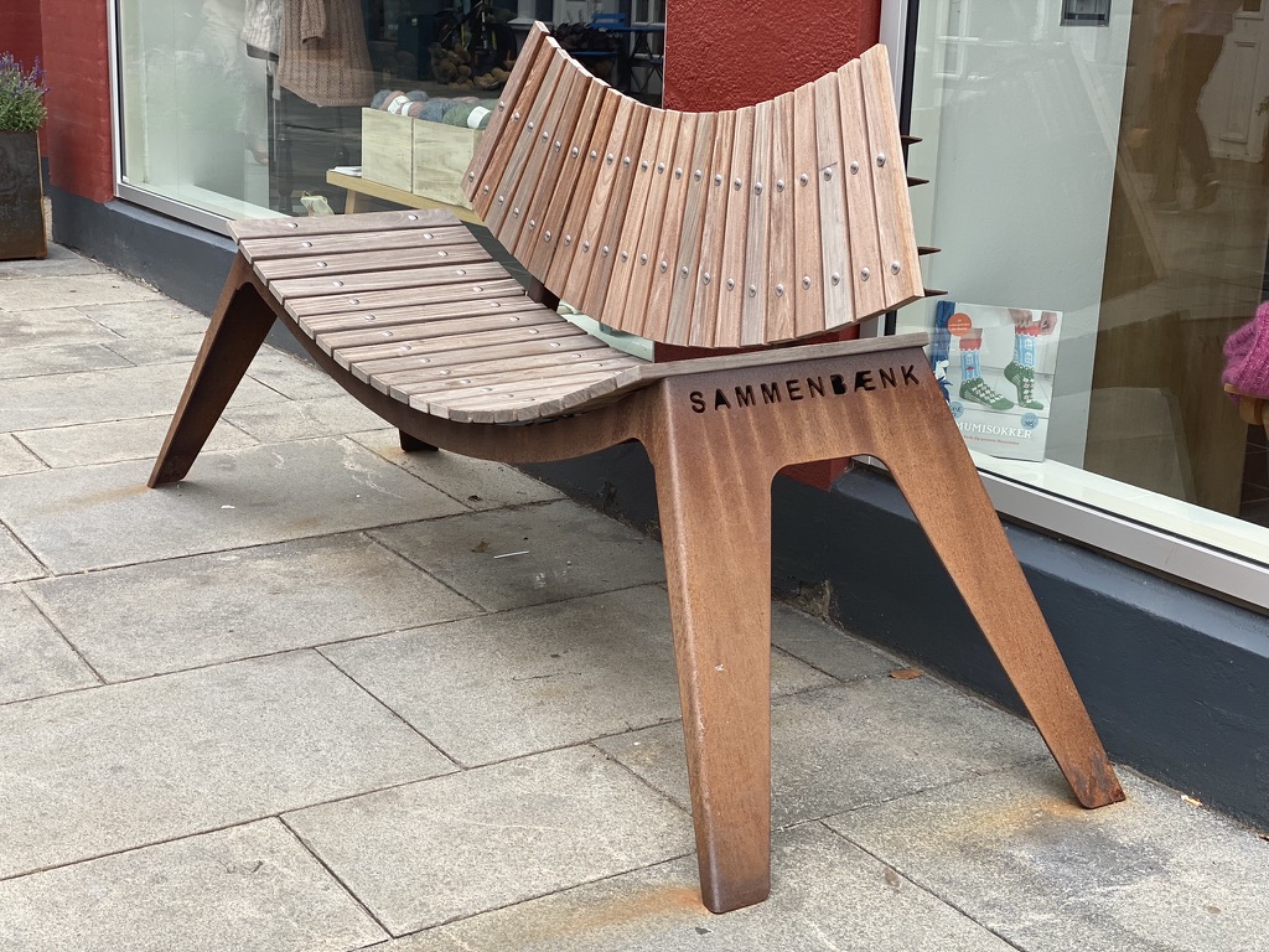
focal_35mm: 52
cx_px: 634
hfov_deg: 36.8
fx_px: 1906
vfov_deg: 28.0
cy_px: 476
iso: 20
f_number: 2
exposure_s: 1/335
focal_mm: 6
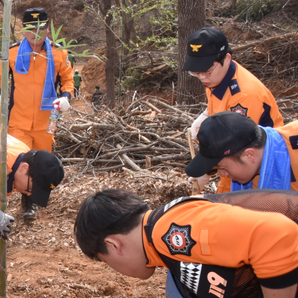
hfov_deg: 20.6
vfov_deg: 21.4
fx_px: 769
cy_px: 273
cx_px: -53
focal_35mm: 79
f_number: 22
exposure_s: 1/200
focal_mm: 28
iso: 1600
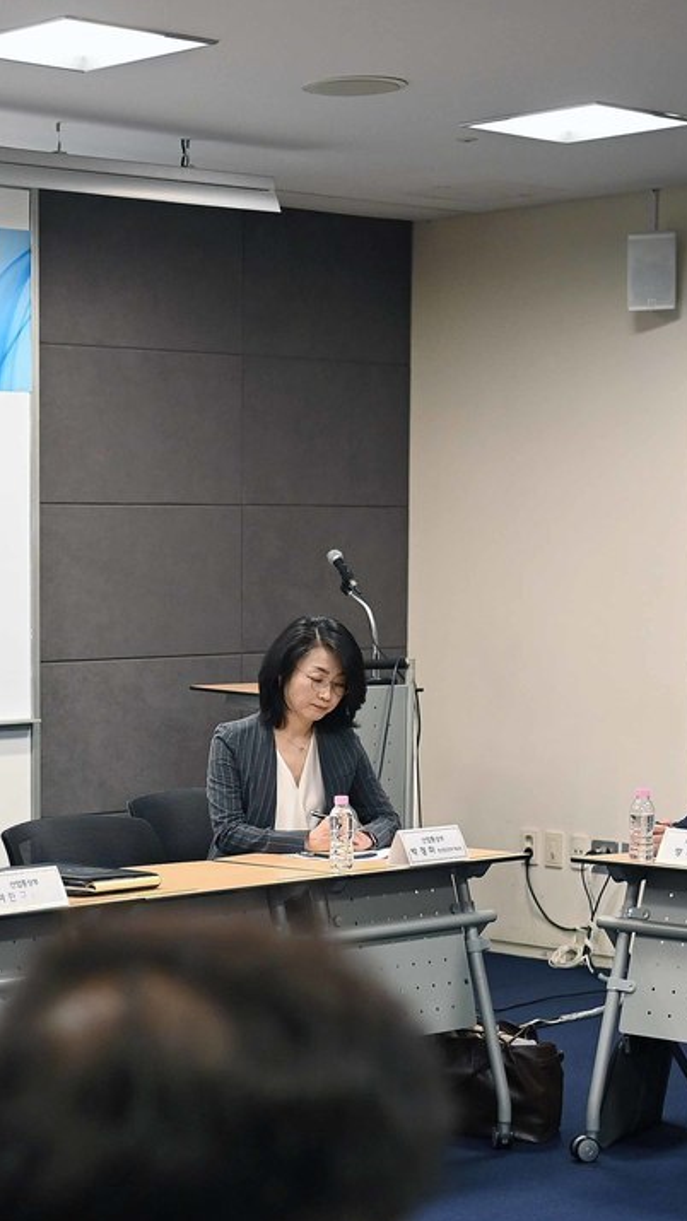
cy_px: 754
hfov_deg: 14.5
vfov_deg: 25.8
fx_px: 2657
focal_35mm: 82
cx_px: 34
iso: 1600
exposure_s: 1/250
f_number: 2.8
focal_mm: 40
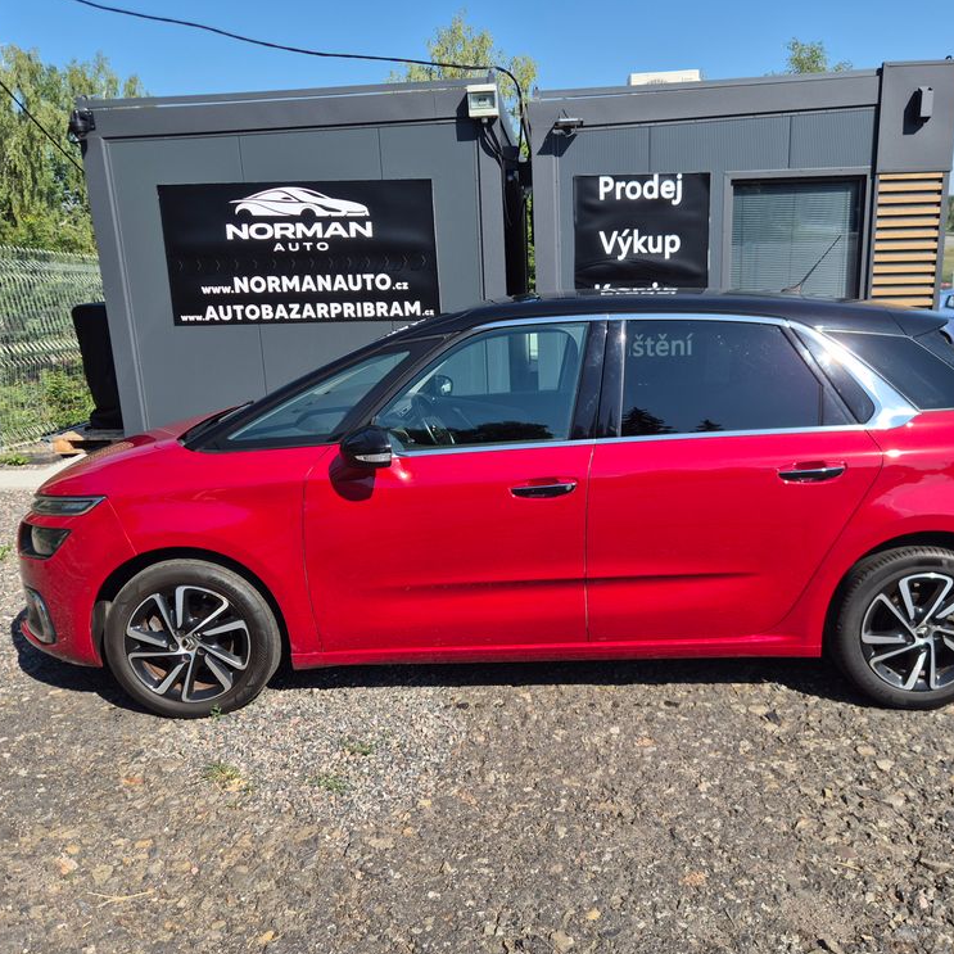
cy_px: 467
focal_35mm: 28
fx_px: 873
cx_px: 555
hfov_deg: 57.0
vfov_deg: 57.3
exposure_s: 1/1452
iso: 25
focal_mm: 5.4
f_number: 1.8
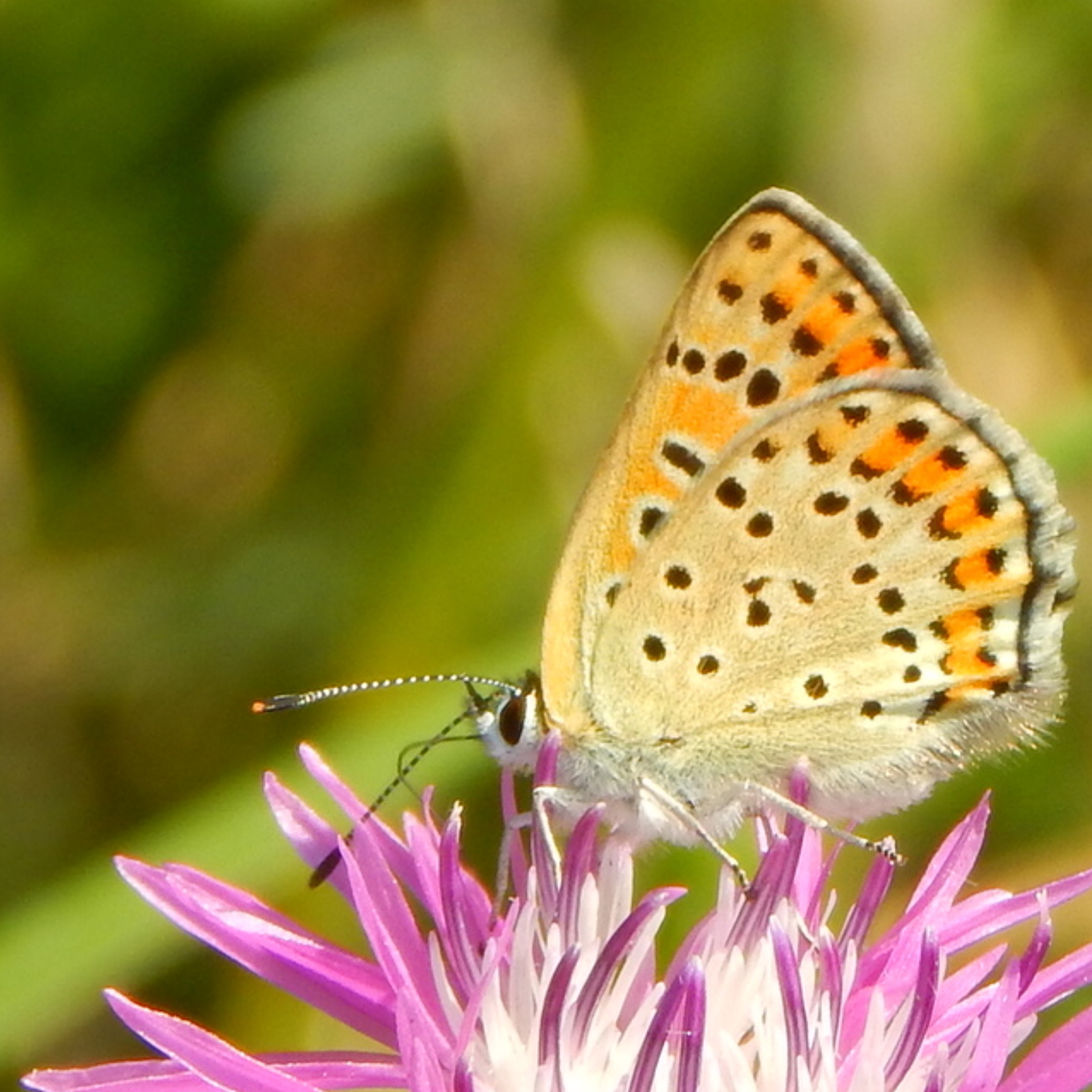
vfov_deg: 5.3
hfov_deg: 5.3
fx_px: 11778
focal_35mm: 330
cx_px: 663
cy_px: 546
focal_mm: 50.1
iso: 125
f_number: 5.7
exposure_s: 1/320
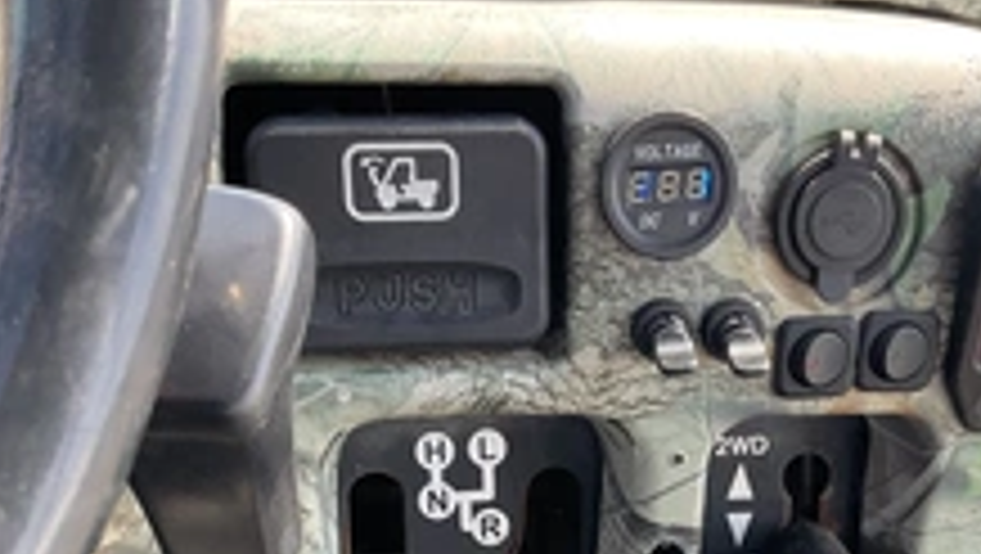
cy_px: 622
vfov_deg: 19.8
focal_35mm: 58
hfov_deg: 35.9
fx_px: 1510
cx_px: 567
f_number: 1.8
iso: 25
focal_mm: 3
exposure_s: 1/172
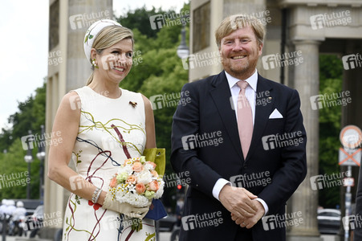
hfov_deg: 9.4
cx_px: 181
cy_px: 120
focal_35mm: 220
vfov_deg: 6.2
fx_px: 2211
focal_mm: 220
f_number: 14
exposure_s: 1/640
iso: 1600
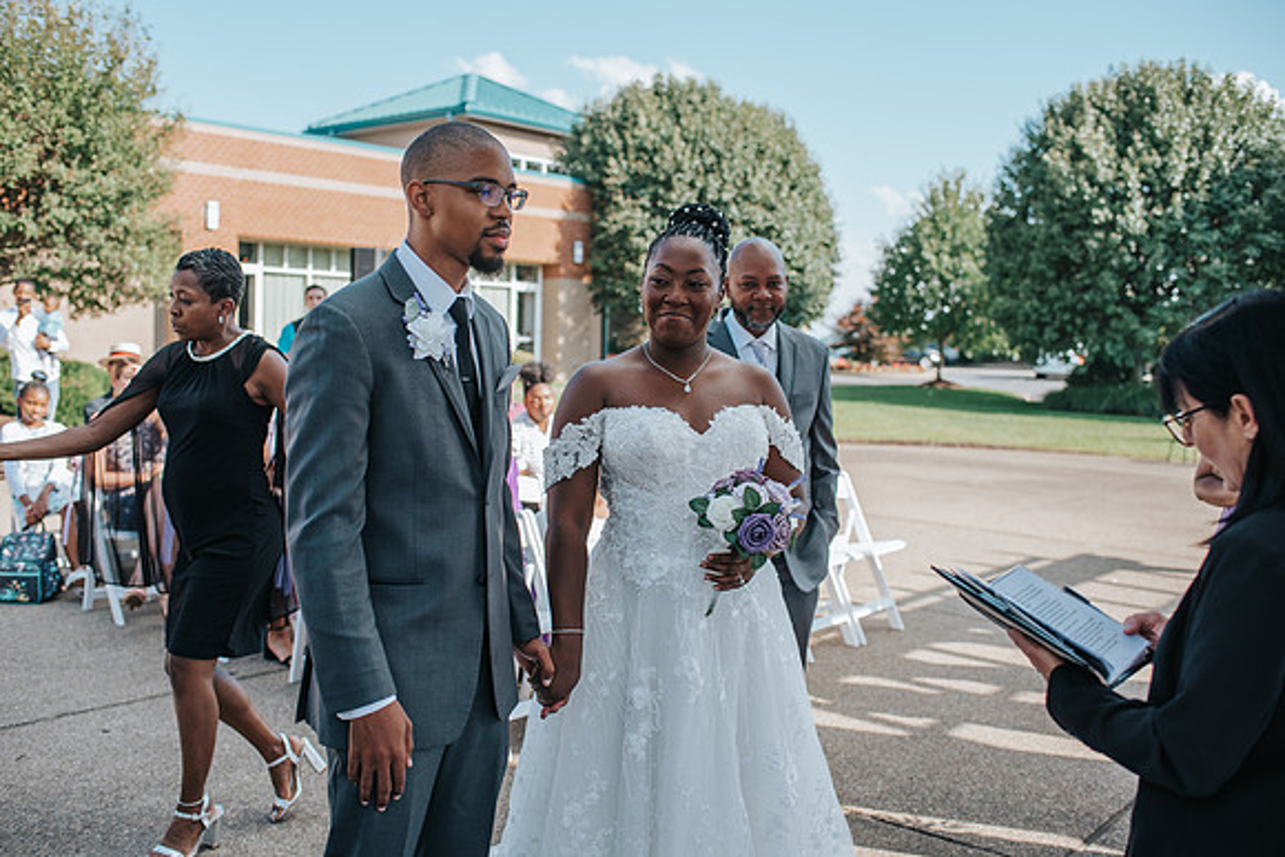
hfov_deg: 54.4
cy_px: 428
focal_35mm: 35
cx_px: 642
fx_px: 1250
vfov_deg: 37.9
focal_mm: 35
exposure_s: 1/1250
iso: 200
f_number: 3.2
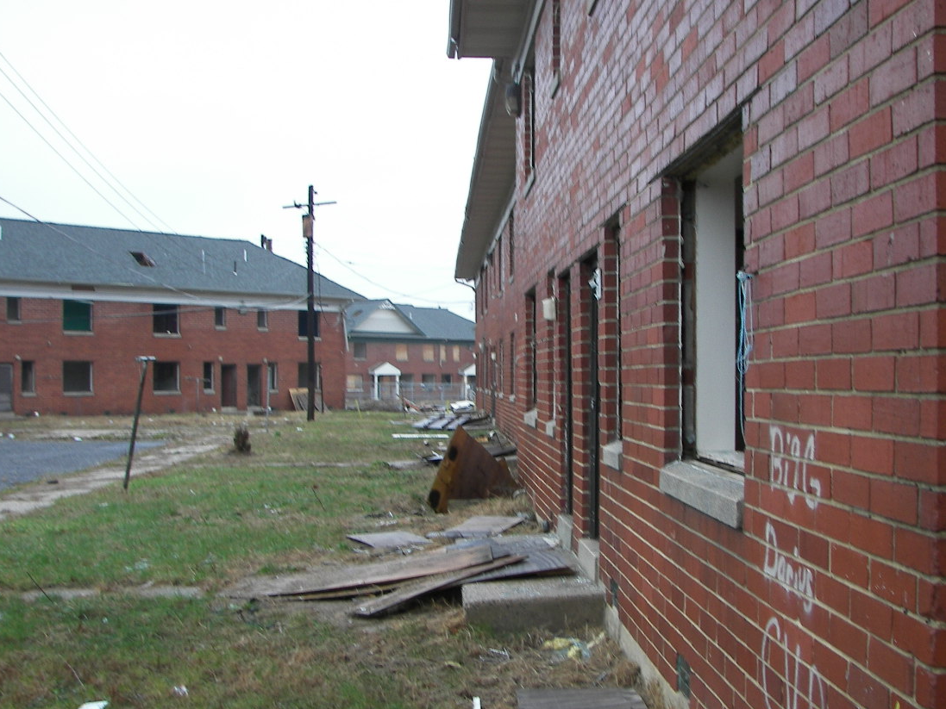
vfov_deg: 34.3
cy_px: 379
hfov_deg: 44.8
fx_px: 1148
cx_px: 499
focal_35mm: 42
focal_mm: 6
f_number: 2.8
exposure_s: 1/30
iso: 50
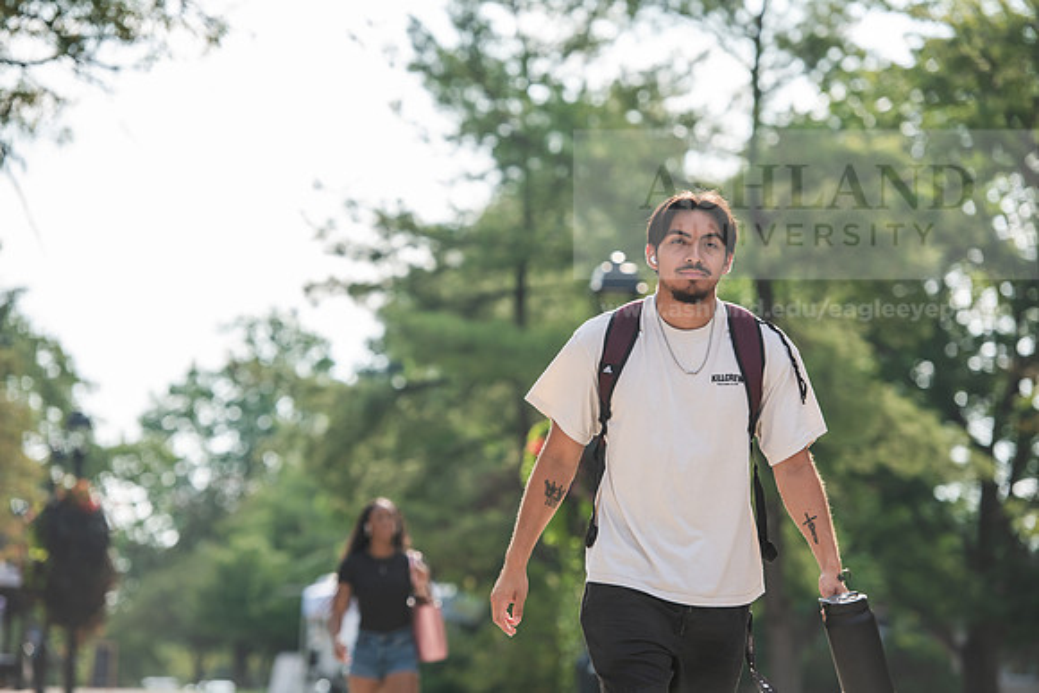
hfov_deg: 14.7
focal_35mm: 140
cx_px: 520
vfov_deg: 9.8
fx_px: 4041
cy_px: 346
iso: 160
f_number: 4
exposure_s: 1/640
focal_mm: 140
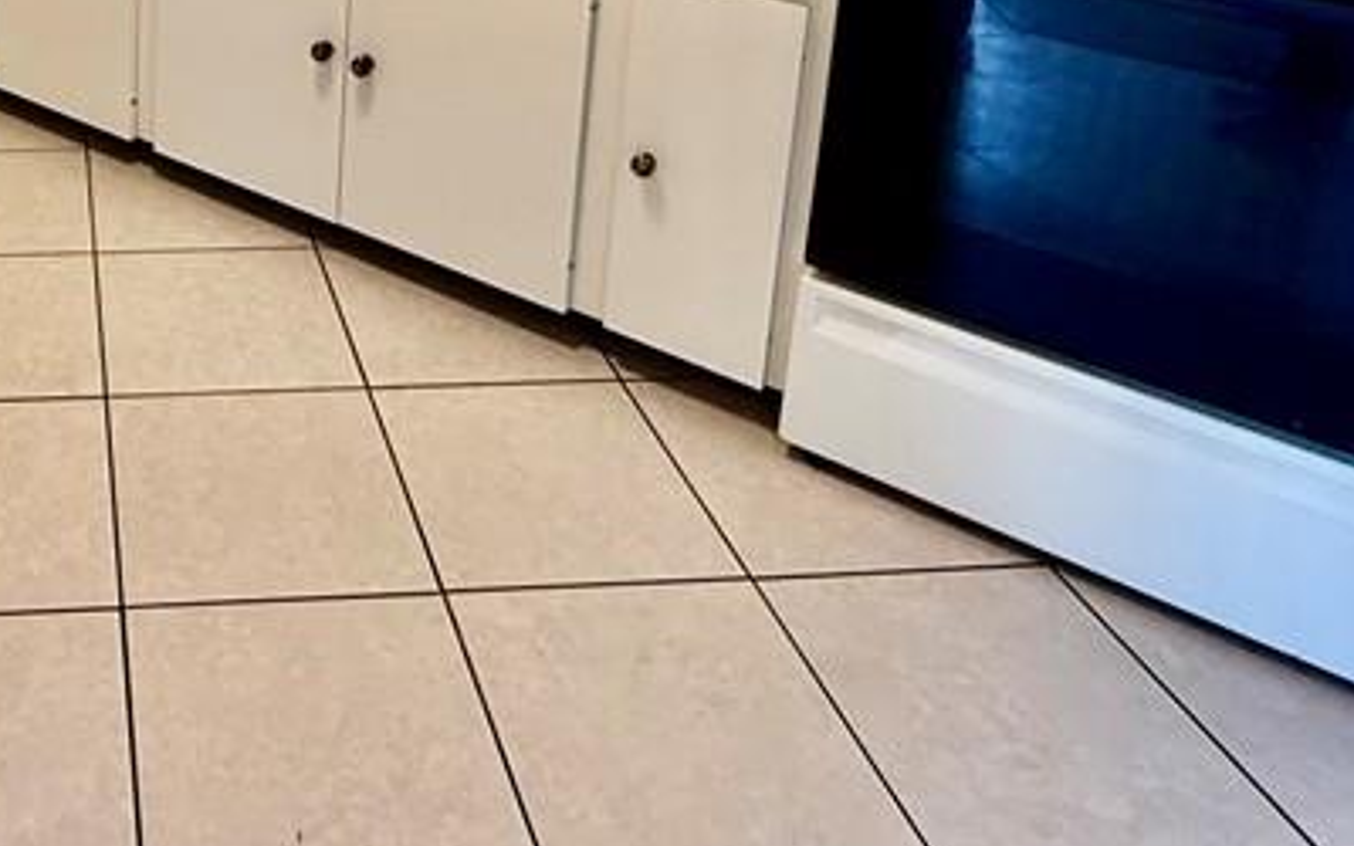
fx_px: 1402
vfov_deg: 28.1
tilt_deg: -10.9
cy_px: -237
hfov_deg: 47.1
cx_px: 169
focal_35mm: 38
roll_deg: -2.4
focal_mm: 2.22
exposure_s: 1/60
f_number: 2.2
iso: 200
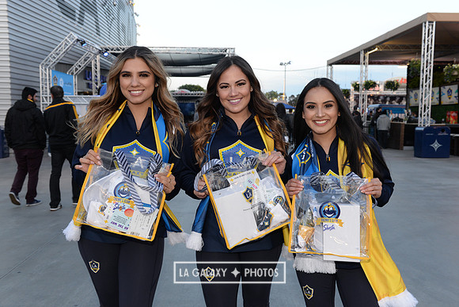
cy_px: 154
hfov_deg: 53.1
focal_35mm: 36
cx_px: 230
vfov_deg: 36.9
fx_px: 459
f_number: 7.1
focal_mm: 36
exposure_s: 1/80
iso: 800
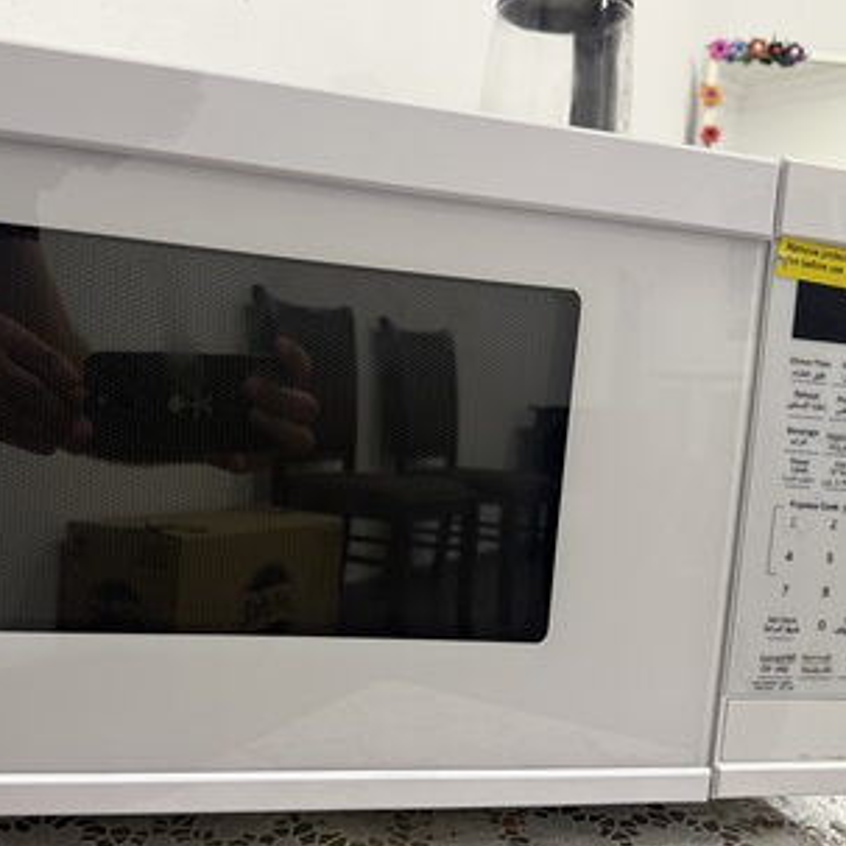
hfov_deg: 50.8
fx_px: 885
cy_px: 454
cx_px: 336
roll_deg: -2.6
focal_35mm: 32
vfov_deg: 51.1
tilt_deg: -6.1
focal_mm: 6.76
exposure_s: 1/60
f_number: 1.78
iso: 250
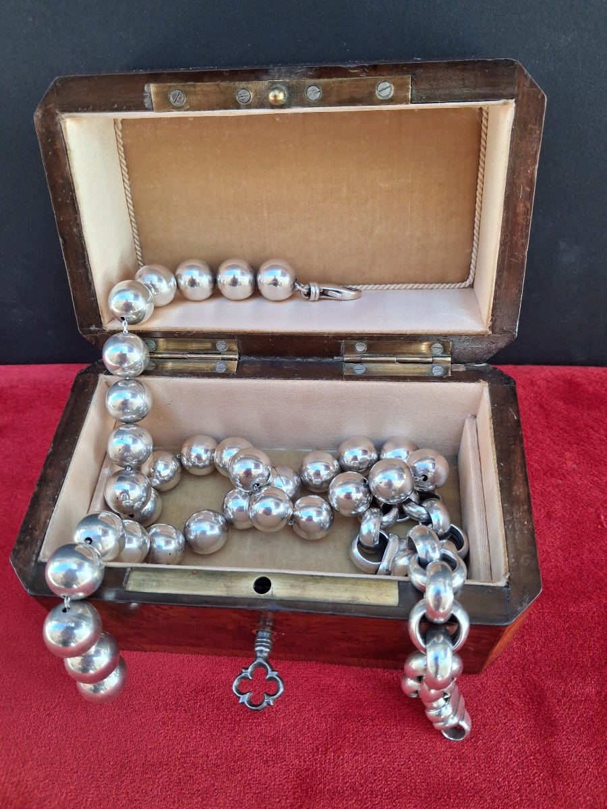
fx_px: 631
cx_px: 304
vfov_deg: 65.3
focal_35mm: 27
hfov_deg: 51.4
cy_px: 404
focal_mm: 4
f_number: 1.8
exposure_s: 1/120
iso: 80
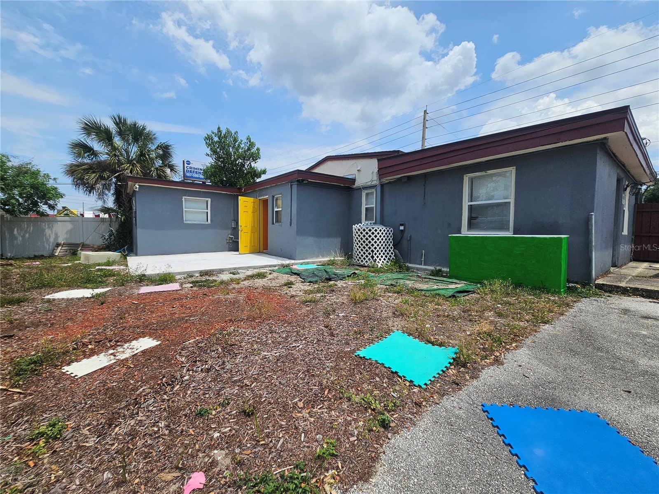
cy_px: 247
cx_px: 330
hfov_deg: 106.2
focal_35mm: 13
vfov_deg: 89.9
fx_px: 247
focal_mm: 2.2
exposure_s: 1/3059
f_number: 2.2
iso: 50
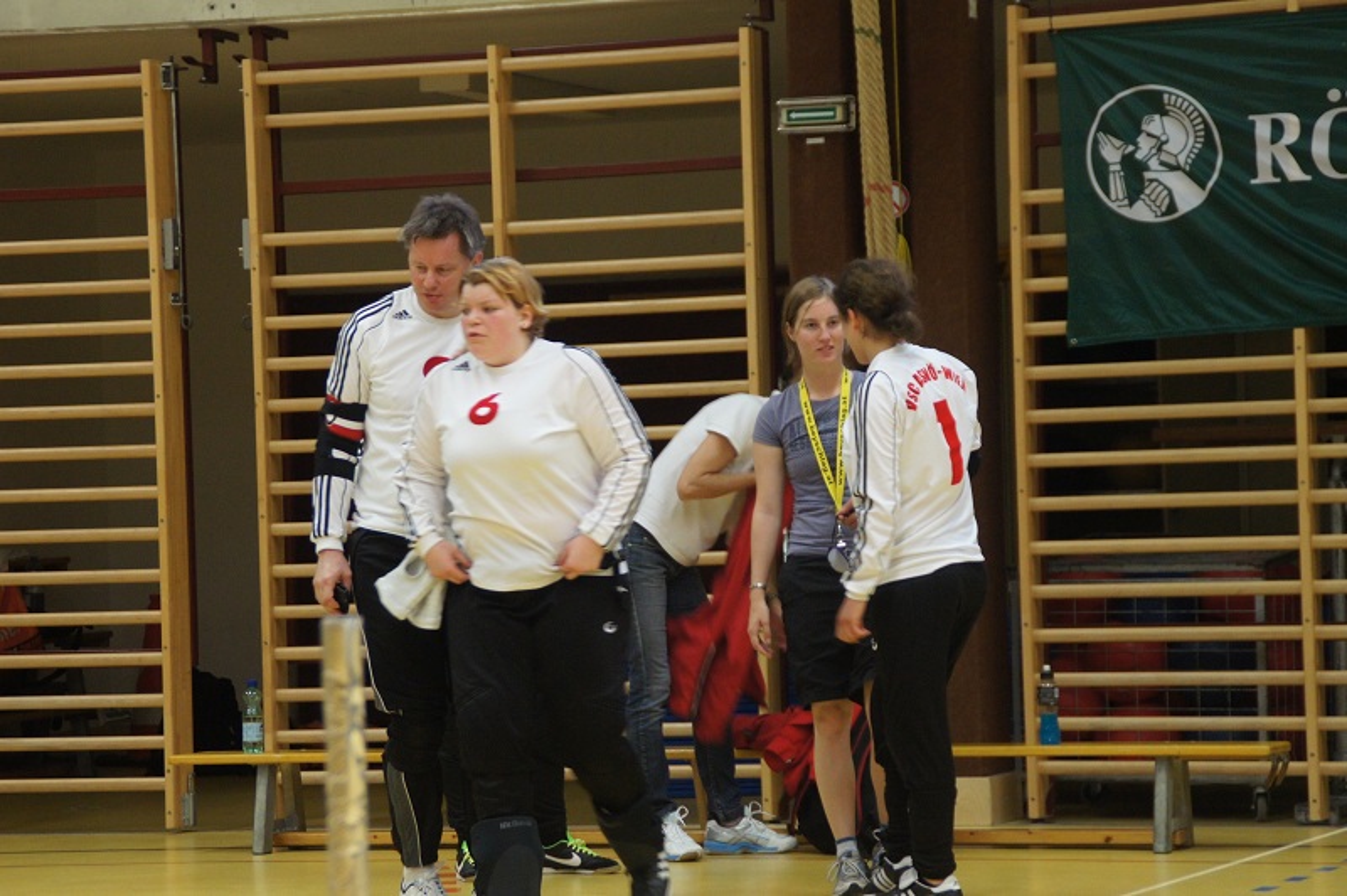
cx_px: 674
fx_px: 5047
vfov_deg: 10.1
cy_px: 448
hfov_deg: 15.2
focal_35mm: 135
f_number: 5.6
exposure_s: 1/40
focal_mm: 90
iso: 1600
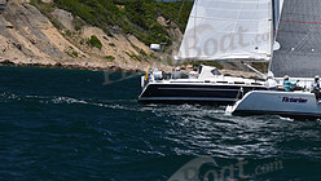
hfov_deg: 11.1
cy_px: -34
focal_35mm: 191
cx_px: 351
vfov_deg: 6.3
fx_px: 1627
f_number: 7.1
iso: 250
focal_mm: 78
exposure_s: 1/800
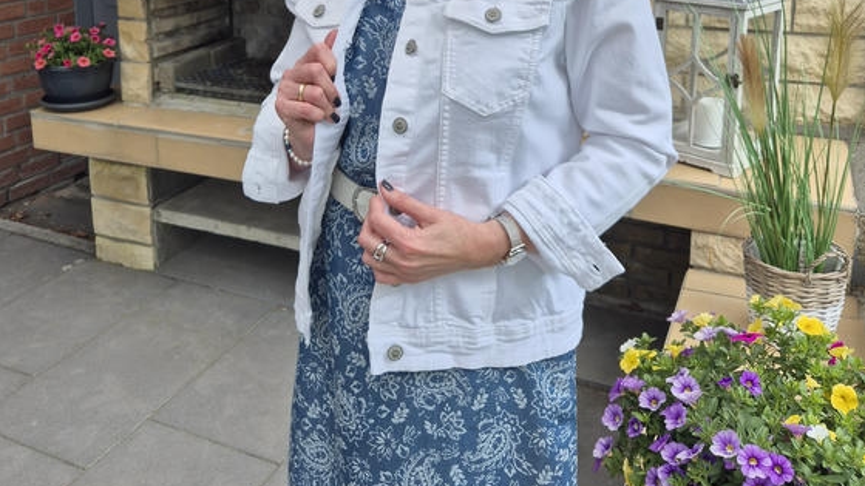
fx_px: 780
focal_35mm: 34
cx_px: 426
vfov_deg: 32.8
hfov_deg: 58.0
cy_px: 45
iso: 25
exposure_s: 1/487
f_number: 1.8
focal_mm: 5.4
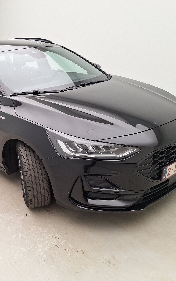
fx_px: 253
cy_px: 141
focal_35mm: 33
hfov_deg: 36.9
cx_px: 32
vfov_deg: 58.1
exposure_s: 1/100
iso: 64
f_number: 1.8
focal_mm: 5.54
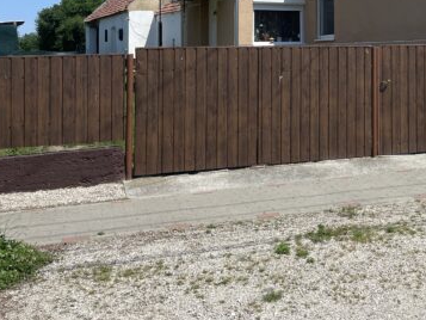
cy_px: 29
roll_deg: +1.6
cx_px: 366
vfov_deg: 27.5
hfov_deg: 35.7
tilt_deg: +3.3
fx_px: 628
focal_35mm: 51
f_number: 1.6
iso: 32
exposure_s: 1/4132
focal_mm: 4.2
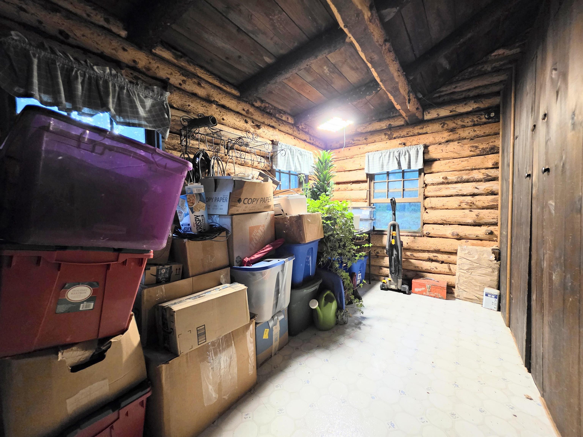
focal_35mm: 13
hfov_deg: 106.2
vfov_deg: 89.9
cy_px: 218
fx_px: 219
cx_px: 292
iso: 640
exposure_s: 1/60
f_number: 1.9
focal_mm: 2.2
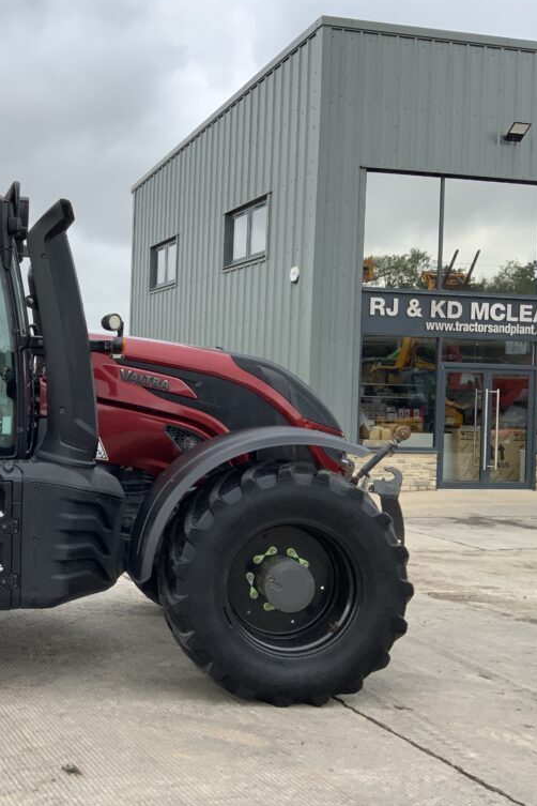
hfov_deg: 31.1
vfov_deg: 47.4
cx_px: 51
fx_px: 917
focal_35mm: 41
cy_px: 397
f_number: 1.8
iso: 16
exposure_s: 1/380
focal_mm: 3
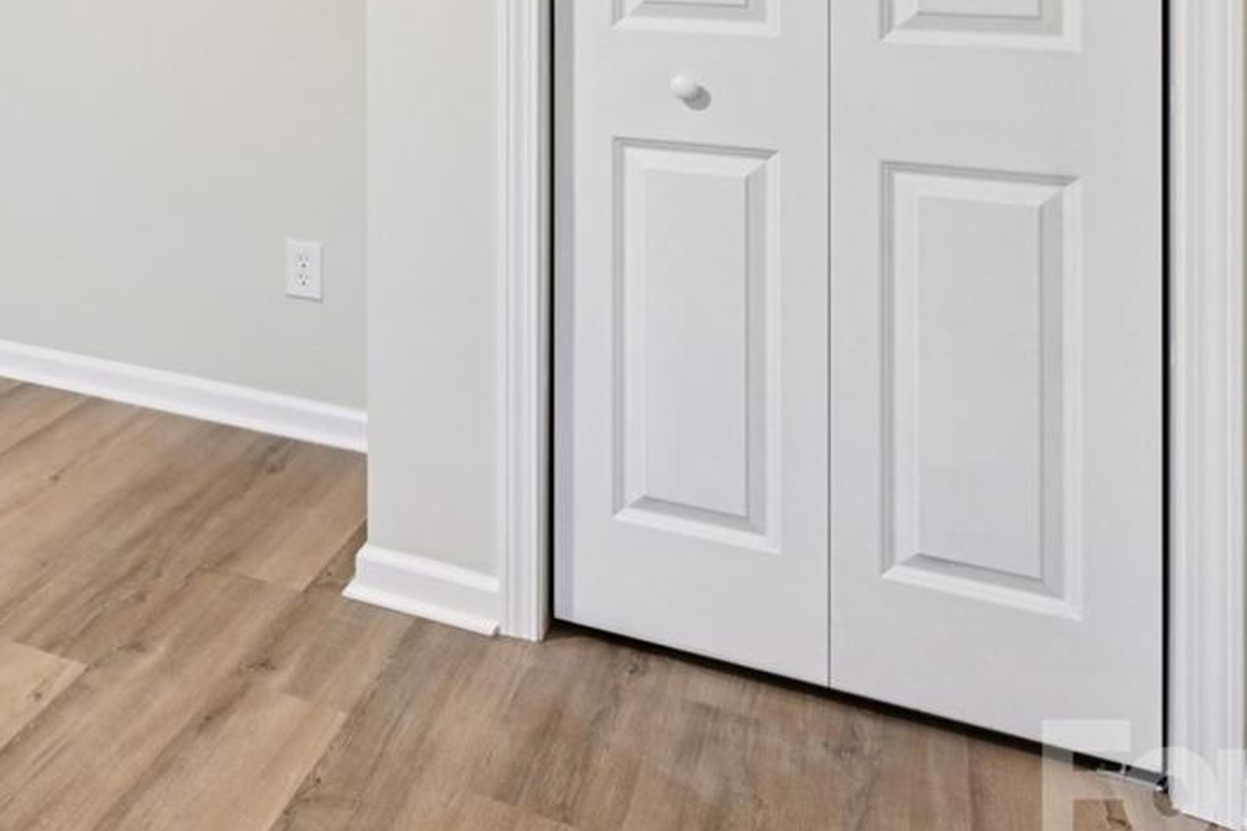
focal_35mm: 45
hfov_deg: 35.1
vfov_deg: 26.5
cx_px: -218
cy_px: -149
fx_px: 1574
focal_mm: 15.5
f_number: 8
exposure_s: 1/5
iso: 400
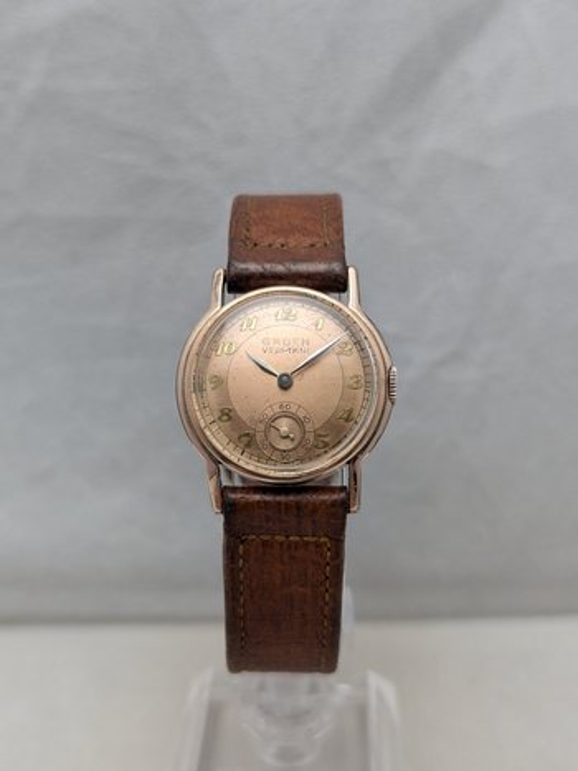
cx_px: 289
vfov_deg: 39.7
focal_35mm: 48
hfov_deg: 30.3
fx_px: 1069
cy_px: 386
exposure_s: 1/60
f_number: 1.85
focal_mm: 6.81
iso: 49
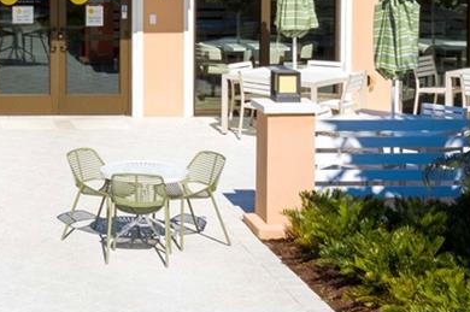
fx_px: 1499
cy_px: -40
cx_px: -142
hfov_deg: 16.8
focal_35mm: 115
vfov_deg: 11.7
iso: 100
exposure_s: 1/640
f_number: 6.3
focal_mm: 10.26
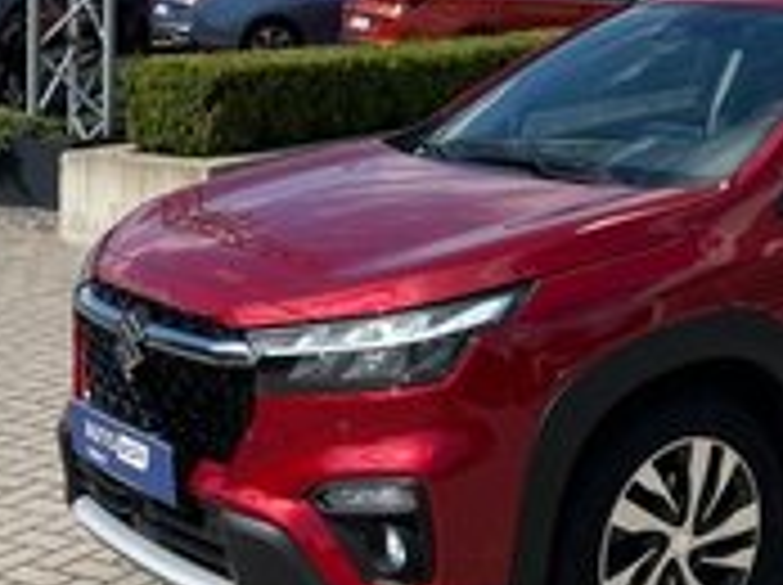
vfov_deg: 19.6
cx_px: 810
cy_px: 9
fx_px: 1649
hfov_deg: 25.2
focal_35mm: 73
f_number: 1.6
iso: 50
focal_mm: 5.1
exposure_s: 1/5319
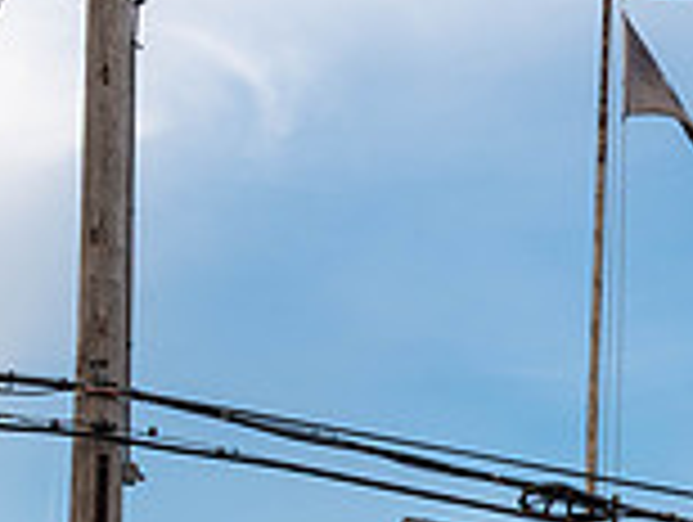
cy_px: 668
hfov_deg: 15.1
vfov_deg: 11.9
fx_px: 2426
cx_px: 1035
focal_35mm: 121
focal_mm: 32
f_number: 9
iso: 100
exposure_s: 1/100
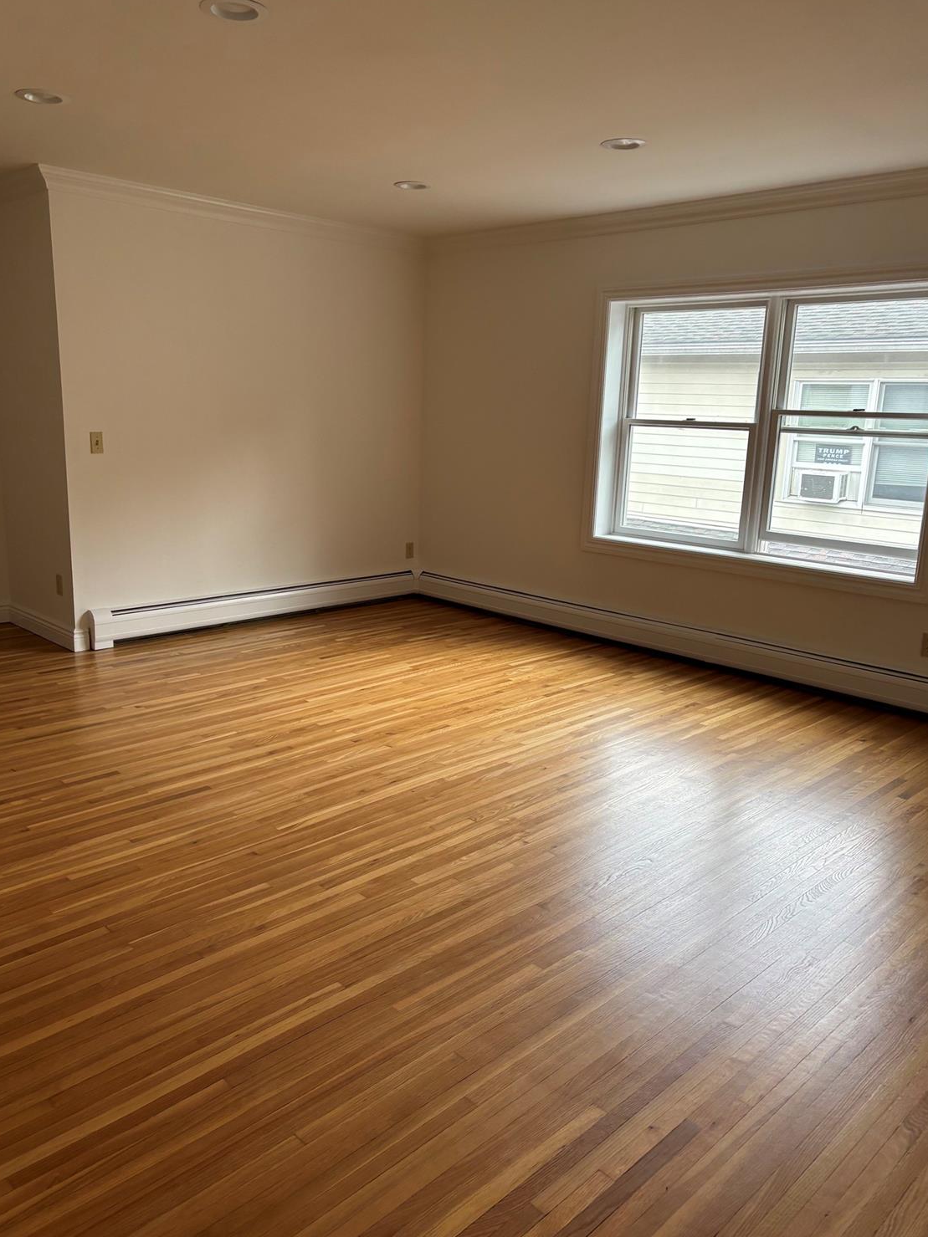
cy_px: 621
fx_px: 965
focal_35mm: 27
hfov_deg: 51.3
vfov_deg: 65.3
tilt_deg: -12.5
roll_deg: -1.1
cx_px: 464
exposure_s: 1/120
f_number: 1.6
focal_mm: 5.96
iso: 64
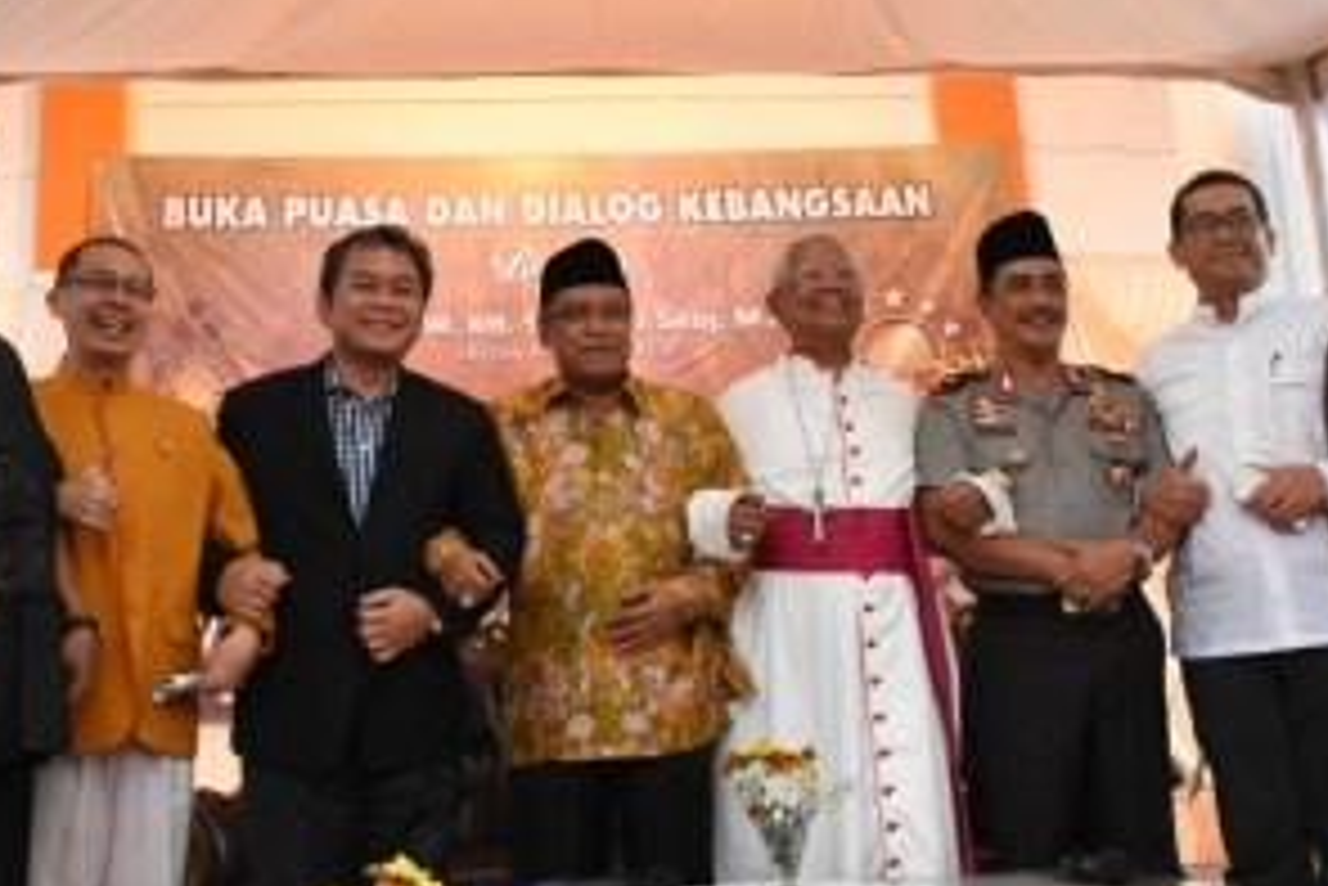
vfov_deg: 32.6
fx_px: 1513
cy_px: 349
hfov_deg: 47.3
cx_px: 585
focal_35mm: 41
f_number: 5
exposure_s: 1/250
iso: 3200
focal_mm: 18
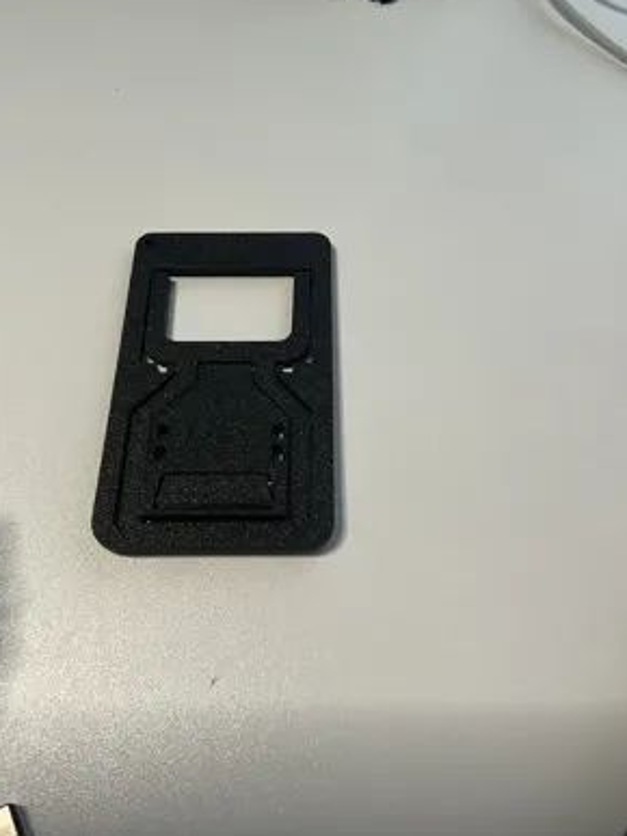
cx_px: 316
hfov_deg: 46.8
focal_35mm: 30
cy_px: 417
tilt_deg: -62.2
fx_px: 725
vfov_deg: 60.0
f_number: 1.8
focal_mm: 3
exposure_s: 1/63
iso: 64
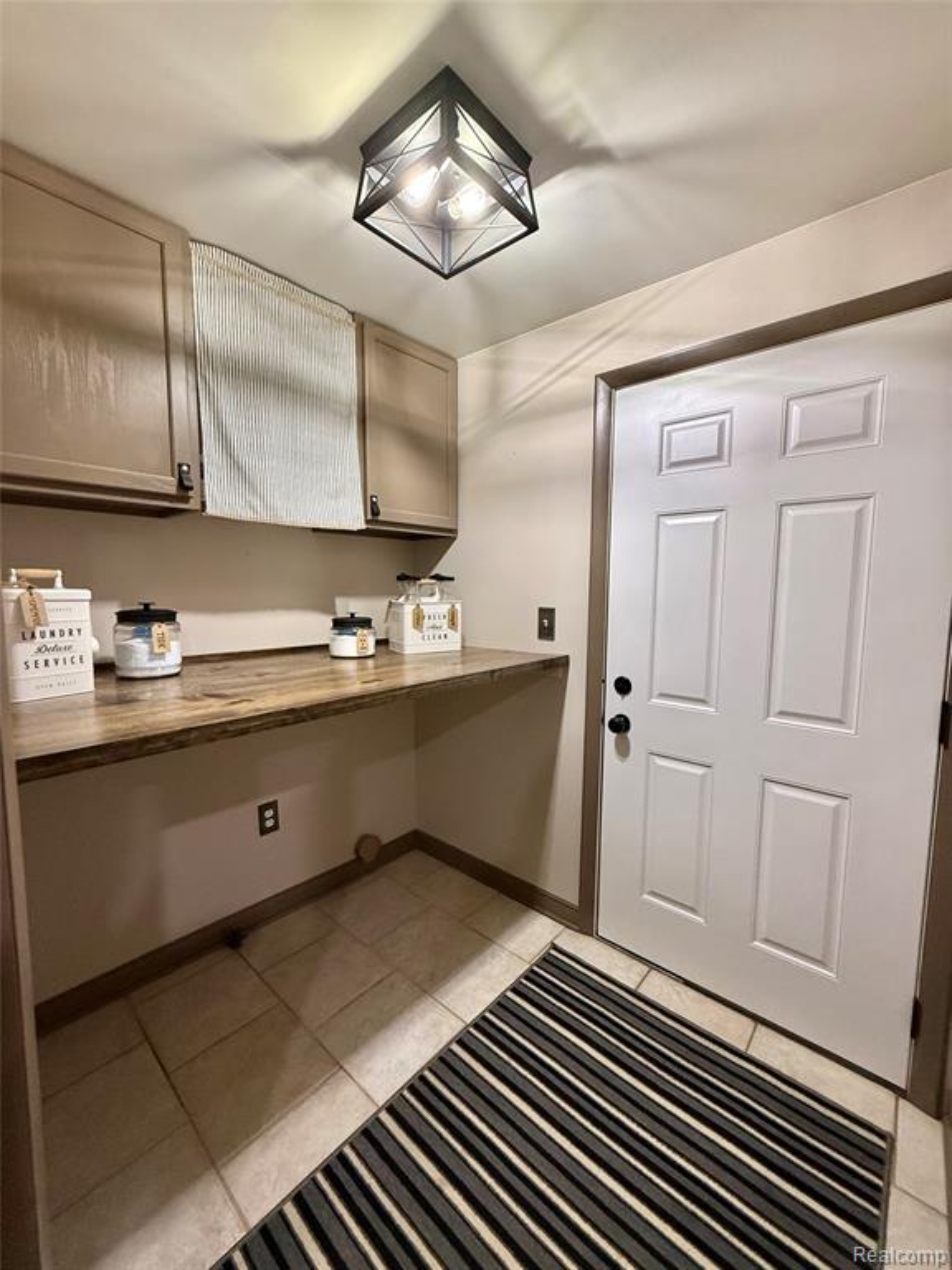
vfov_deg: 102.1
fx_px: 513
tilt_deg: -4.3
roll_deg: -1.3
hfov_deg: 85.7
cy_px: 635
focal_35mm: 14
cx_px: 476
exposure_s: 1/60
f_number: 2.2
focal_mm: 2.22
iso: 320
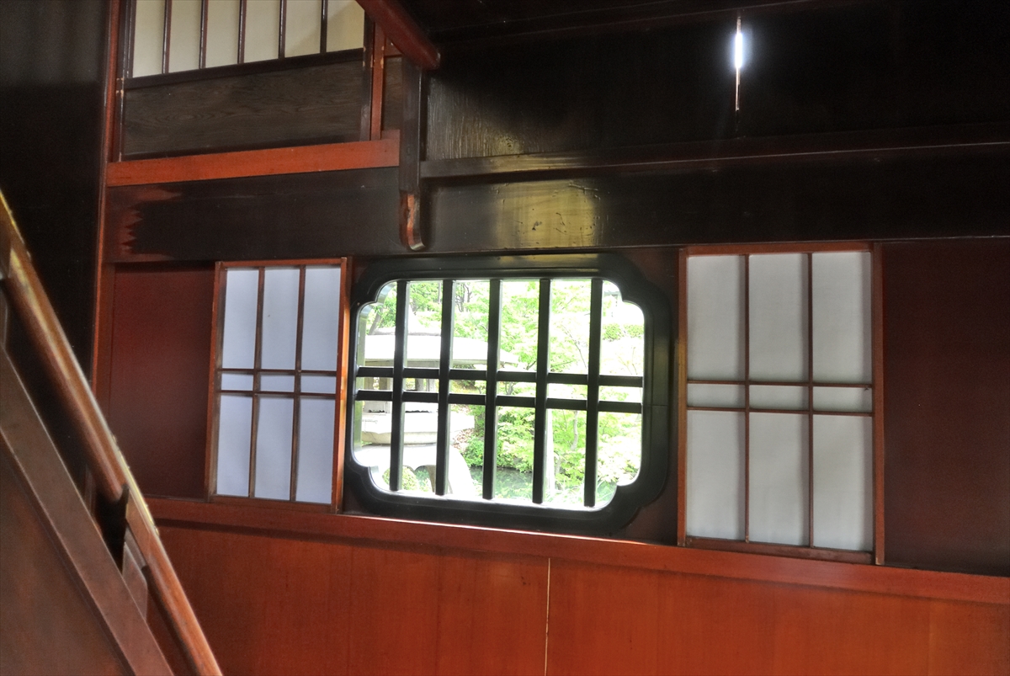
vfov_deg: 48.0
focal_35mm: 27
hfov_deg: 67.3
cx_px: 505
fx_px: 758
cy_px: 338
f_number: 4
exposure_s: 1/60
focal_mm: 10
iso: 560
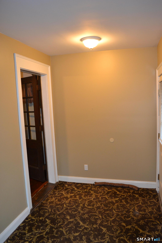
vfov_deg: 67.4
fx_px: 182
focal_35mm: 27
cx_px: 81
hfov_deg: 47.9
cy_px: 122
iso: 1000
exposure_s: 1/60
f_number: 3.5
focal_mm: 18
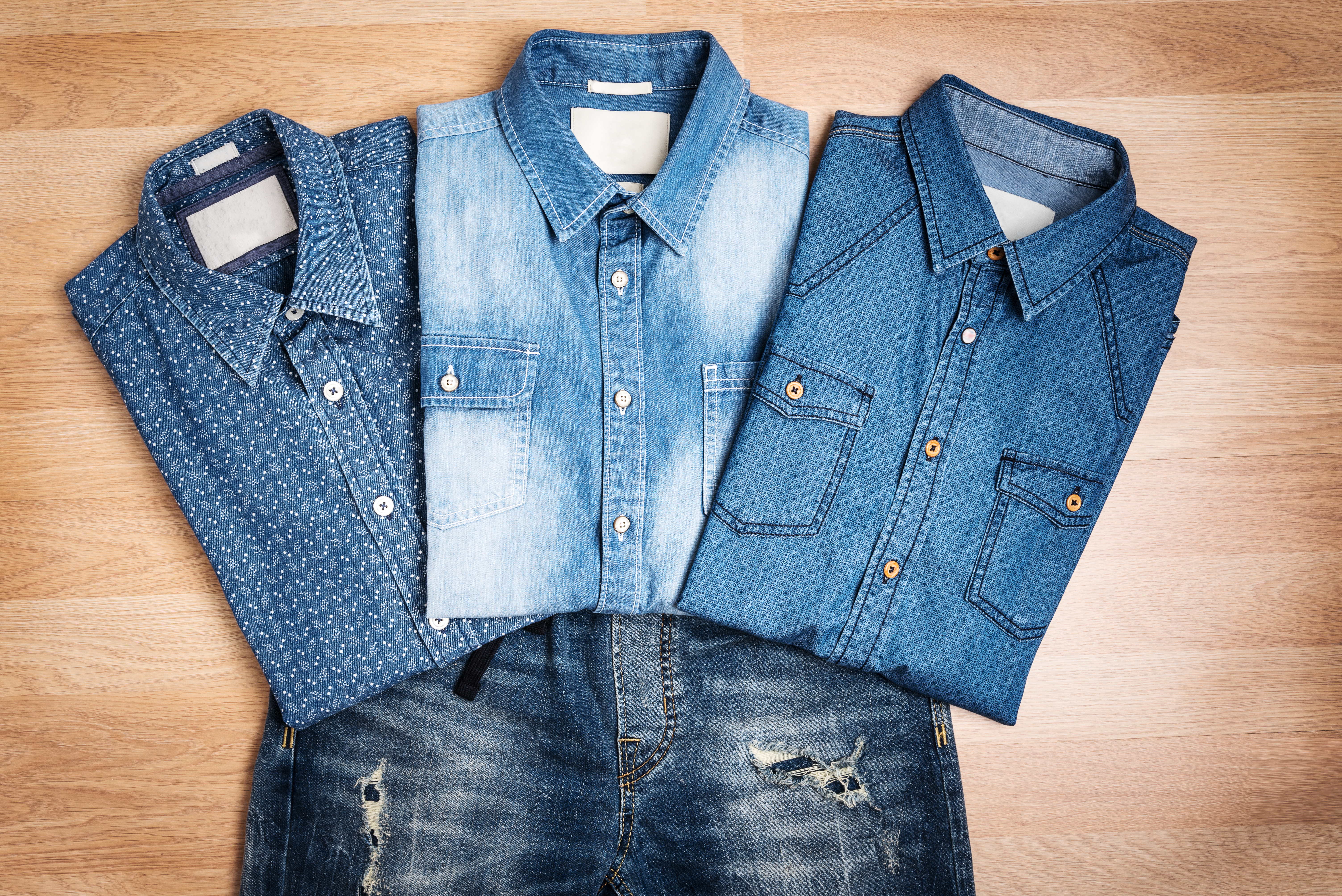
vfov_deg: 29.3
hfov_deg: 42.7
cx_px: 671
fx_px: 1715
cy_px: 448
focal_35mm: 46
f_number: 11
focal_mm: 46
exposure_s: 1/60
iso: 100
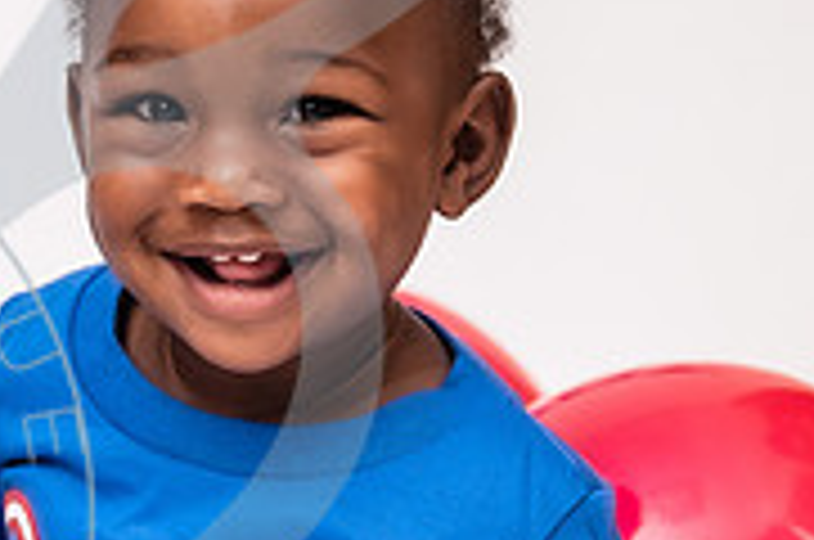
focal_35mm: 196
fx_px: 4424
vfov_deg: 7.0
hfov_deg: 10.4
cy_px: 348
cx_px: -85
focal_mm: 44
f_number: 2.8
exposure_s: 1/160
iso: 100
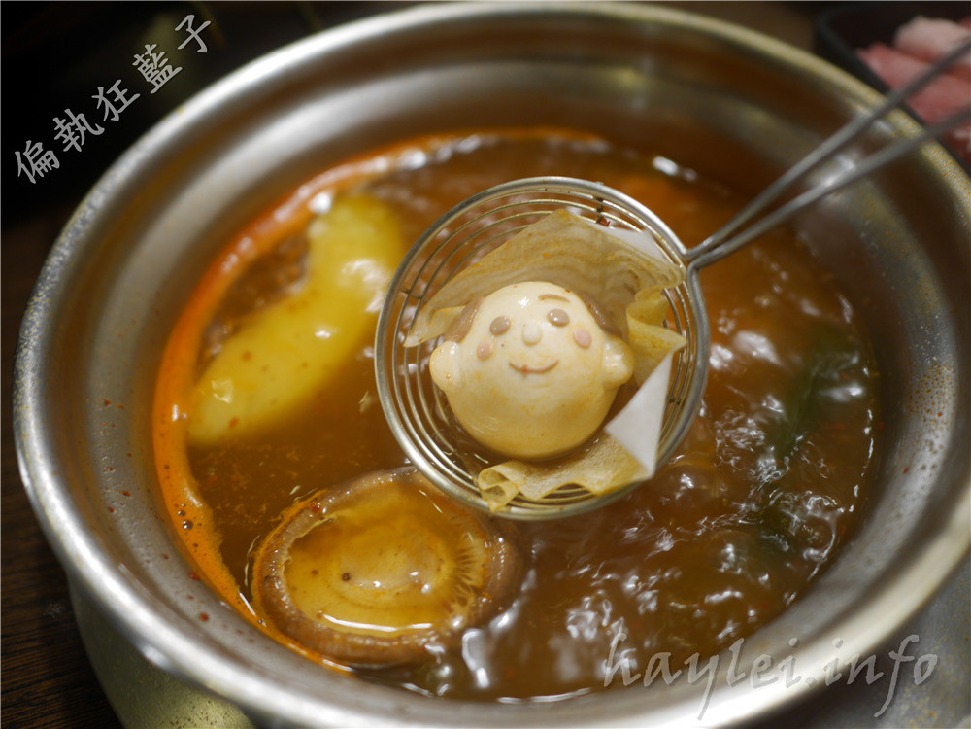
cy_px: 364
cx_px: 486
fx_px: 842
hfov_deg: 60.0
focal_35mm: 30
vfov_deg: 46.8
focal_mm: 15
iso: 400
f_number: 1.7
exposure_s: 1/60
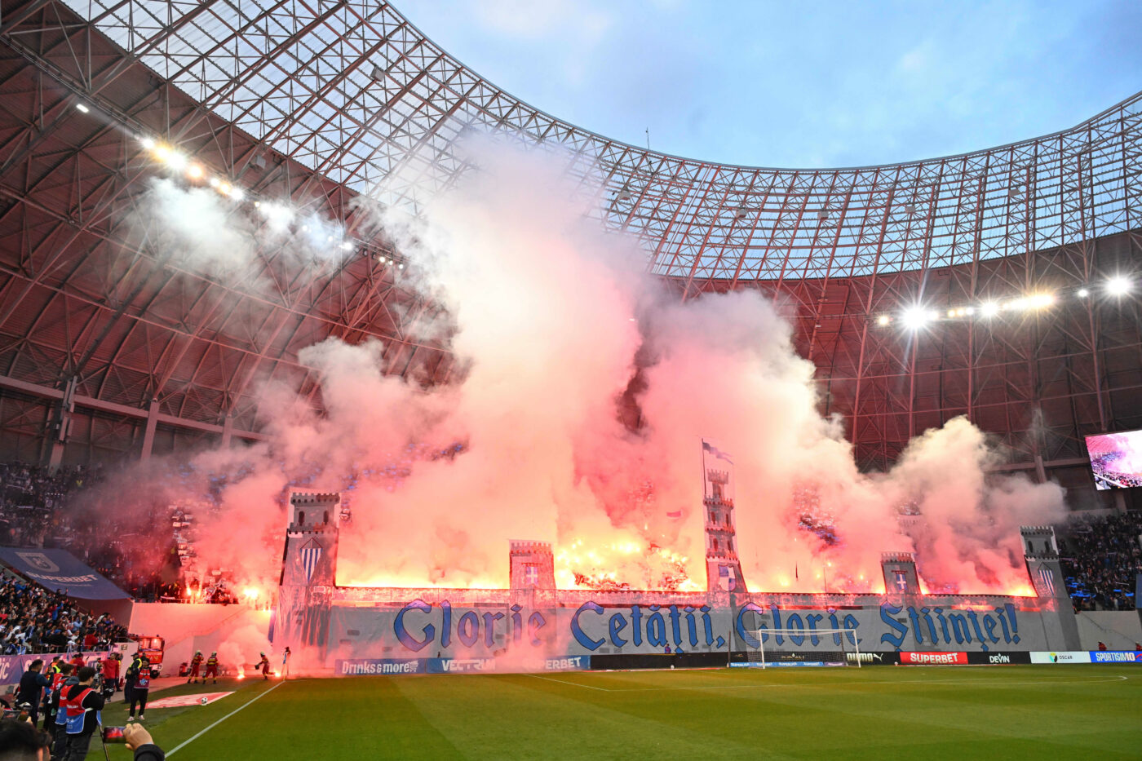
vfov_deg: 53.1
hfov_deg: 73.8
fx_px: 761
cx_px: 571
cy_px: 380
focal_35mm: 24
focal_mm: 24
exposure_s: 1/1000
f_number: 5.6
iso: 4000
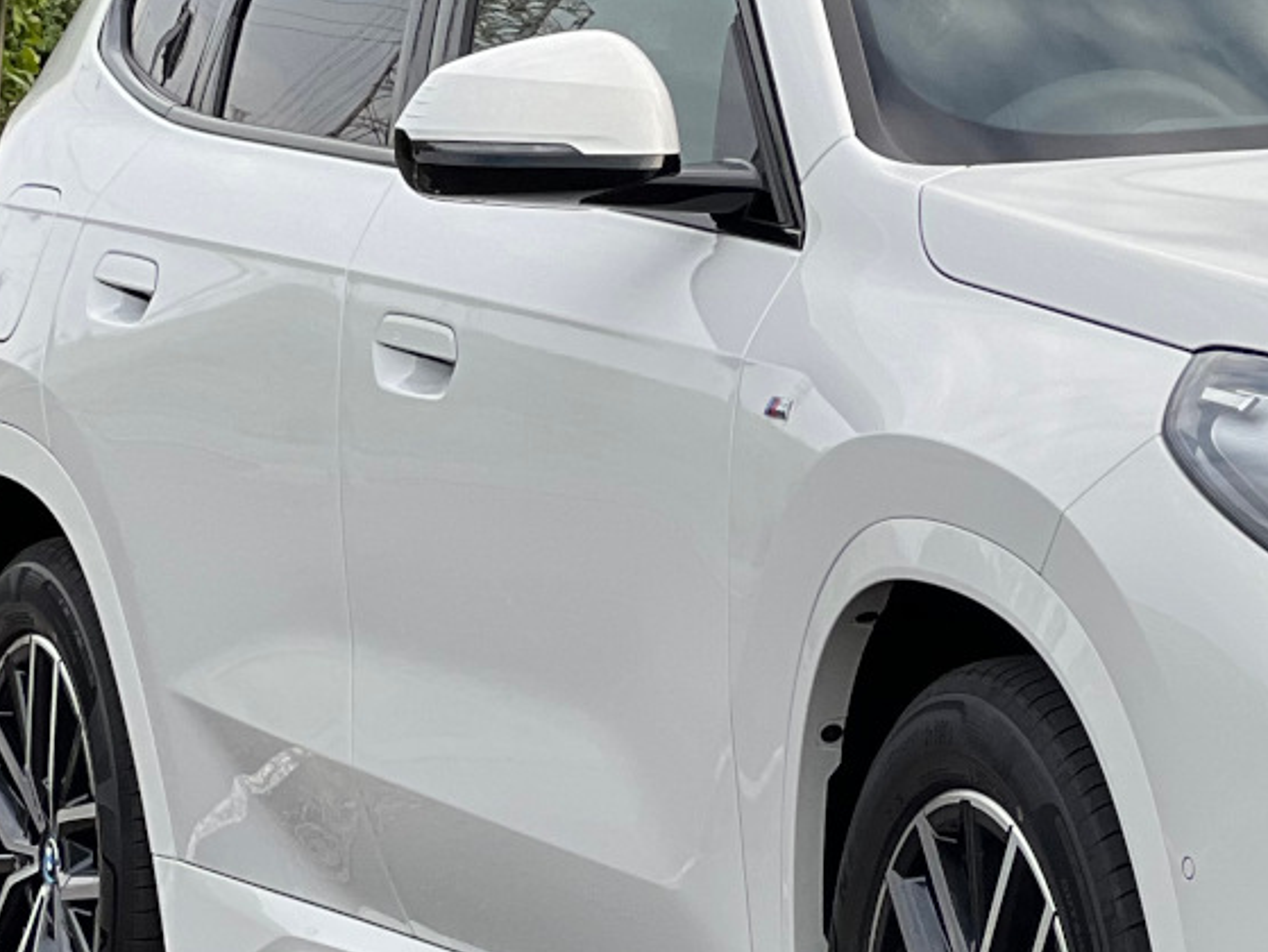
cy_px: 595
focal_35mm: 241
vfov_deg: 6.2
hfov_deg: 8.1
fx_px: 8834
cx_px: 1515
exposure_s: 1/121
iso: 25
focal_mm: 9
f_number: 2.8
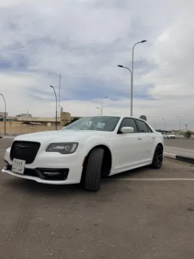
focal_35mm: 25
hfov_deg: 54.9
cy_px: 130
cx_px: 96
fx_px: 187
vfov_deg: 69.4
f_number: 1.78
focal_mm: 6.76
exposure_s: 1/11905
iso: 80
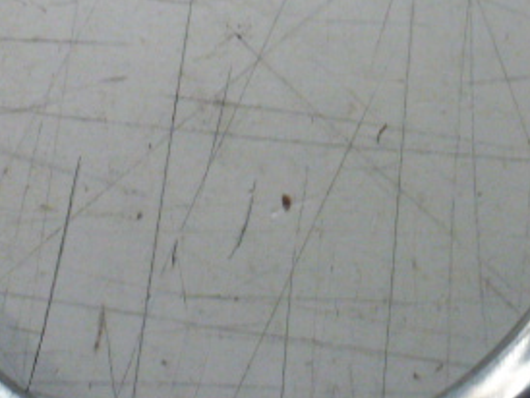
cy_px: 166
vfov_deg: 26.1
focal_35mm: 56
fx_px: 858
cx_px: 325
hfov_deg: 34.2
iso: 400
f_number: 3.3
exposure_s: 1/60
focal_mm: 4.3
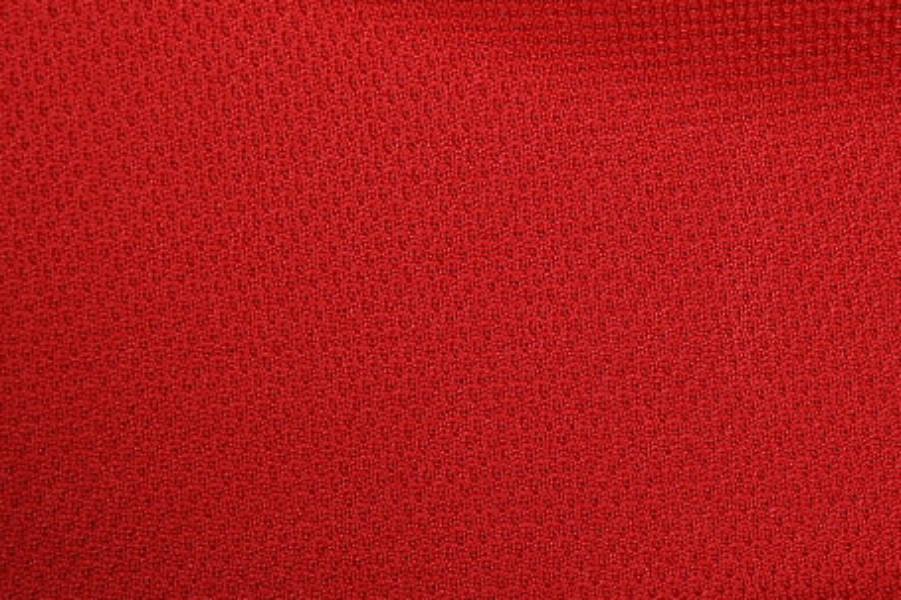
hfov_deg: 11.6
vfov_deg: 7.7
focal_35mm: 178
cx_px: 519
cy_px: 325
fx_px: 4453
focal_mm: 50
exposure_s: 1/80
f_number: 7.1
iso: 160
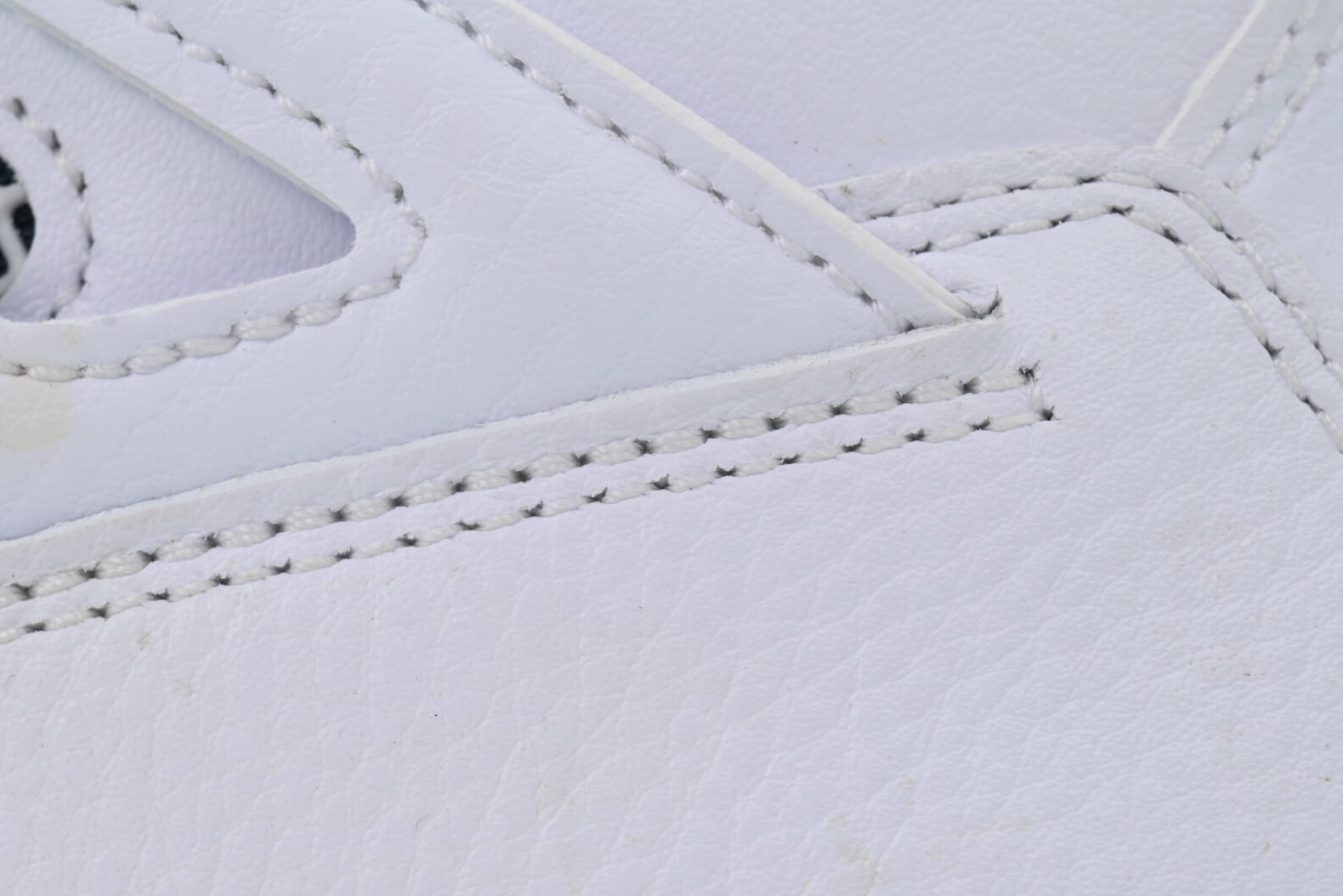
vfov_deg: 8.5
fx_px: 6044
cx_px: 428
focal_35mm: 162
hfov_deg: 12.7
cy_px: 635
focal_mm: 100
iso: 400
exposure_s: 1/100
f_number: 13
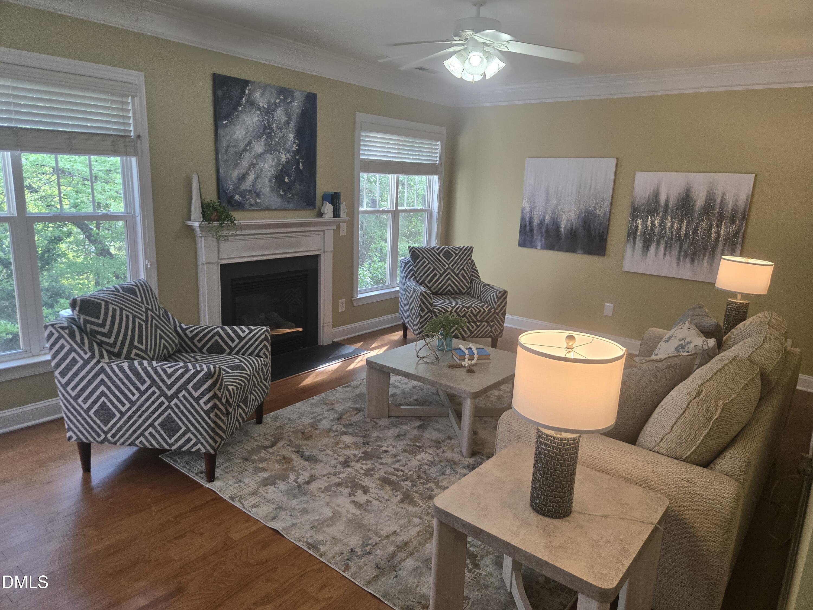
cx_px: 406
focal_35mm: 23
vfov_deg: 58.9
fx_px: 540
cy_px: 305
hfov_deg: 73.9
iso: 125
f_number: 1.8
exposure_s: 1/120
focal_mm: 5.4
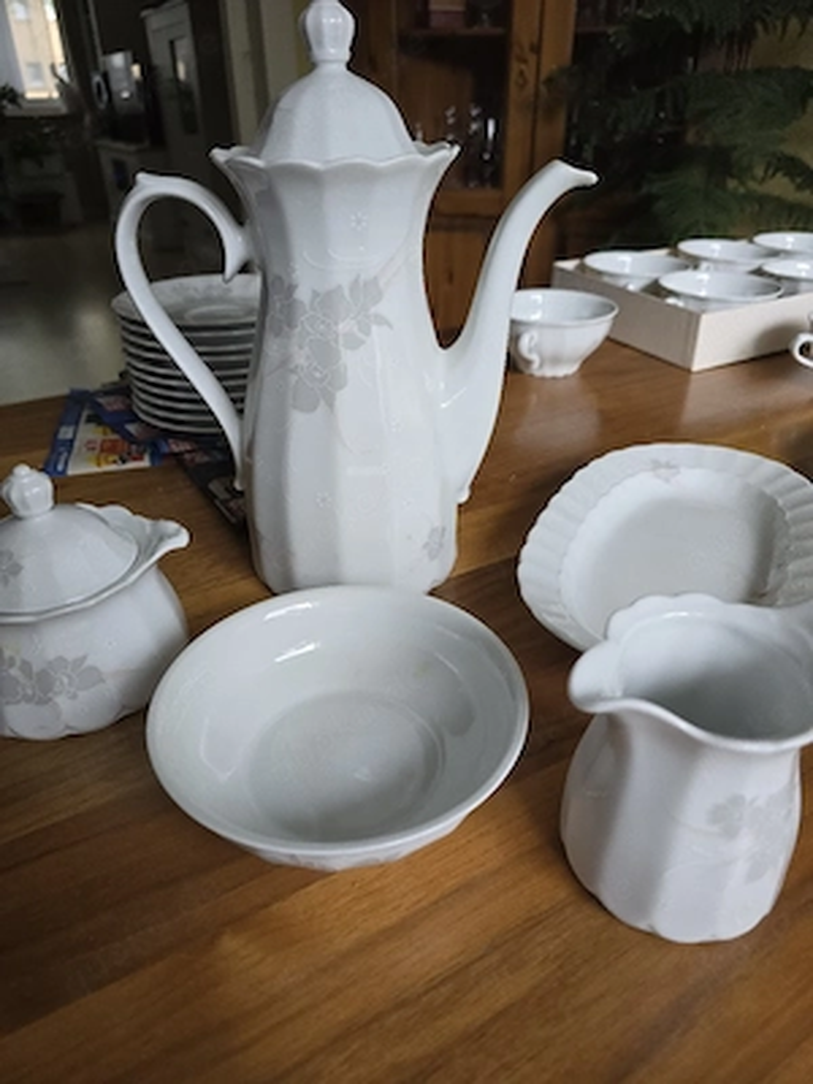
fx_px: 720
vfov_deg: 73.9
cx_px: 406
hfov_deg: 58.9
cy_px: 542
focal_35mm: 23
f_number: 1.7
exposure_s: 1/101
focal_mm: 6.3
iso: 250
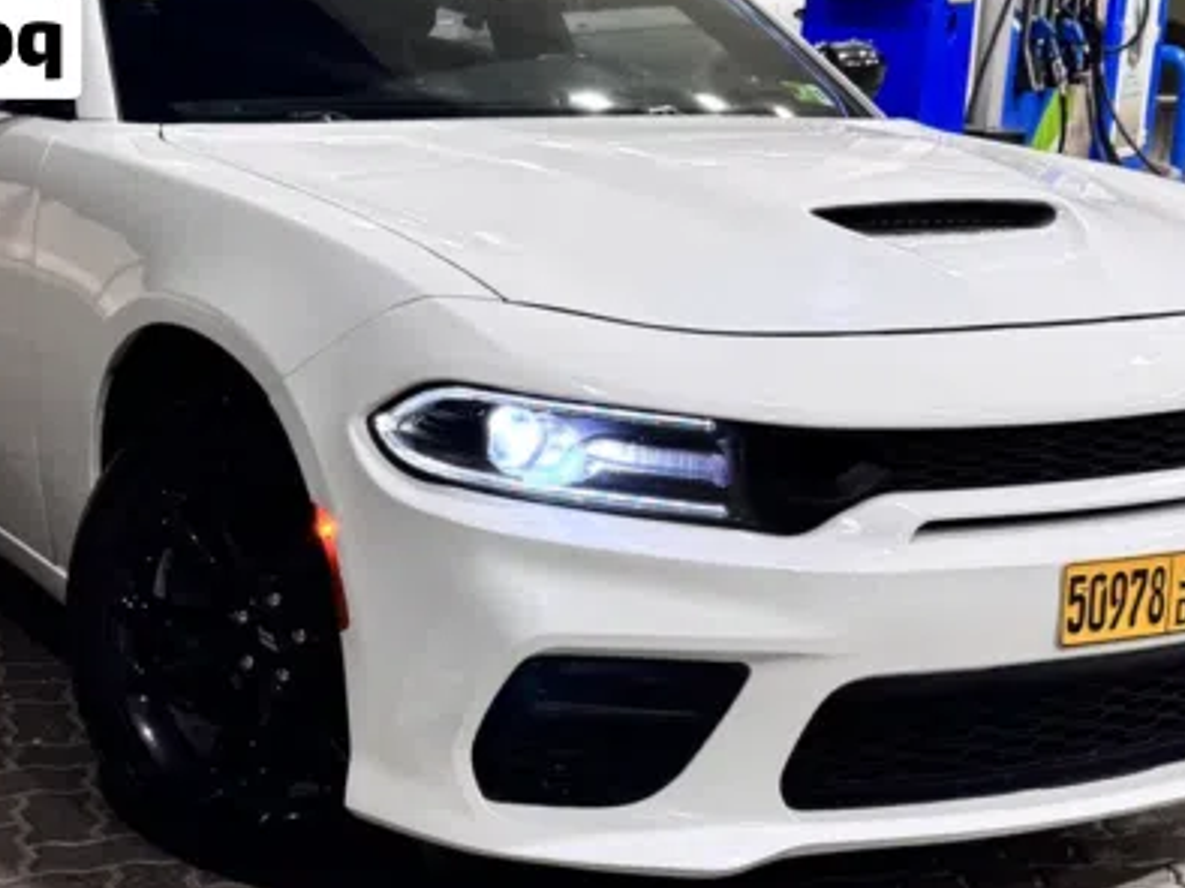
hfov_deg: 47.8
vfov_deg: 36.6
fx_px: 1334
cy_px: 533
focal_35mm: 39
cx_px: 535
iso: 160
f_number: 1.78
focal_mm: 6.76
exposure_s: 1/100
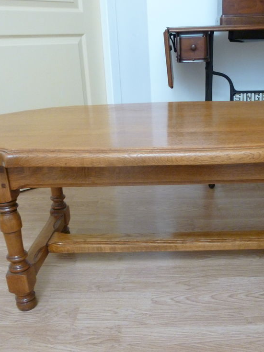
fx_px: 346
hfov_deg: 41.4
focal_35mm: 34
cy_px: 175
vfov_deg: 54.0
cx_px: 168
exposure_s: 1/20
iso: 400
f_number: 3.1
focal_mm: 4.5
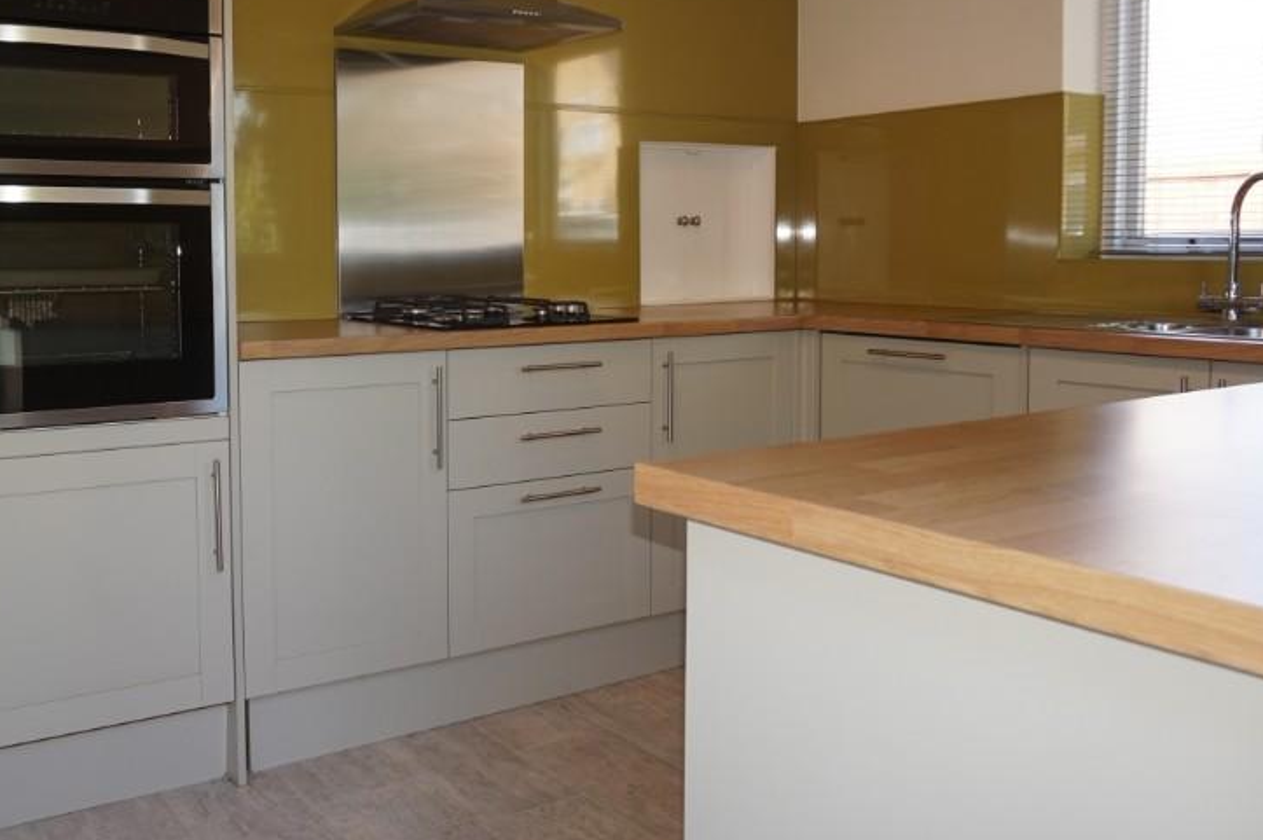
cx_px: 459
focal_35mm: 34
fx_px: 1192
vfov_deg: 38.6
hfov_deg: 55.1
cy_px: 318
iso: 125
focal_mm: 16
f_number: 4
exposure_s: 1/60
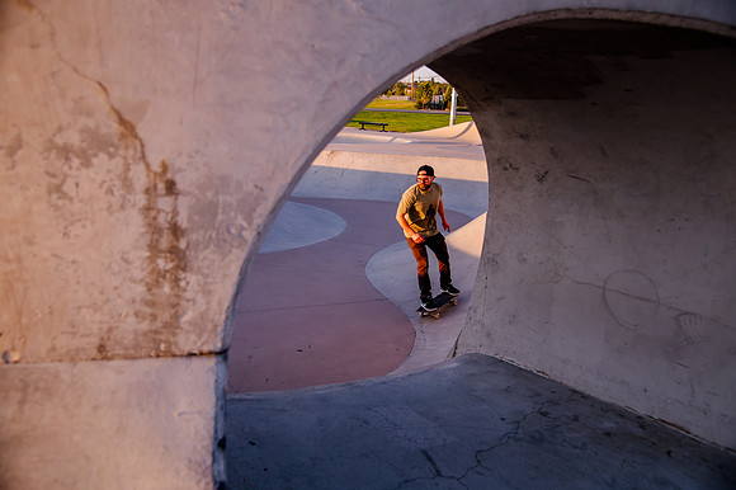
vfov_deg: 41.1
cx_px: 368
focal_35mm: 32
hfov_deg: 58.7
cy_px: 245
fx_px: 654
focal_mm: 32
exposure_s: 1/2000
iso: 1600
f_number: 4
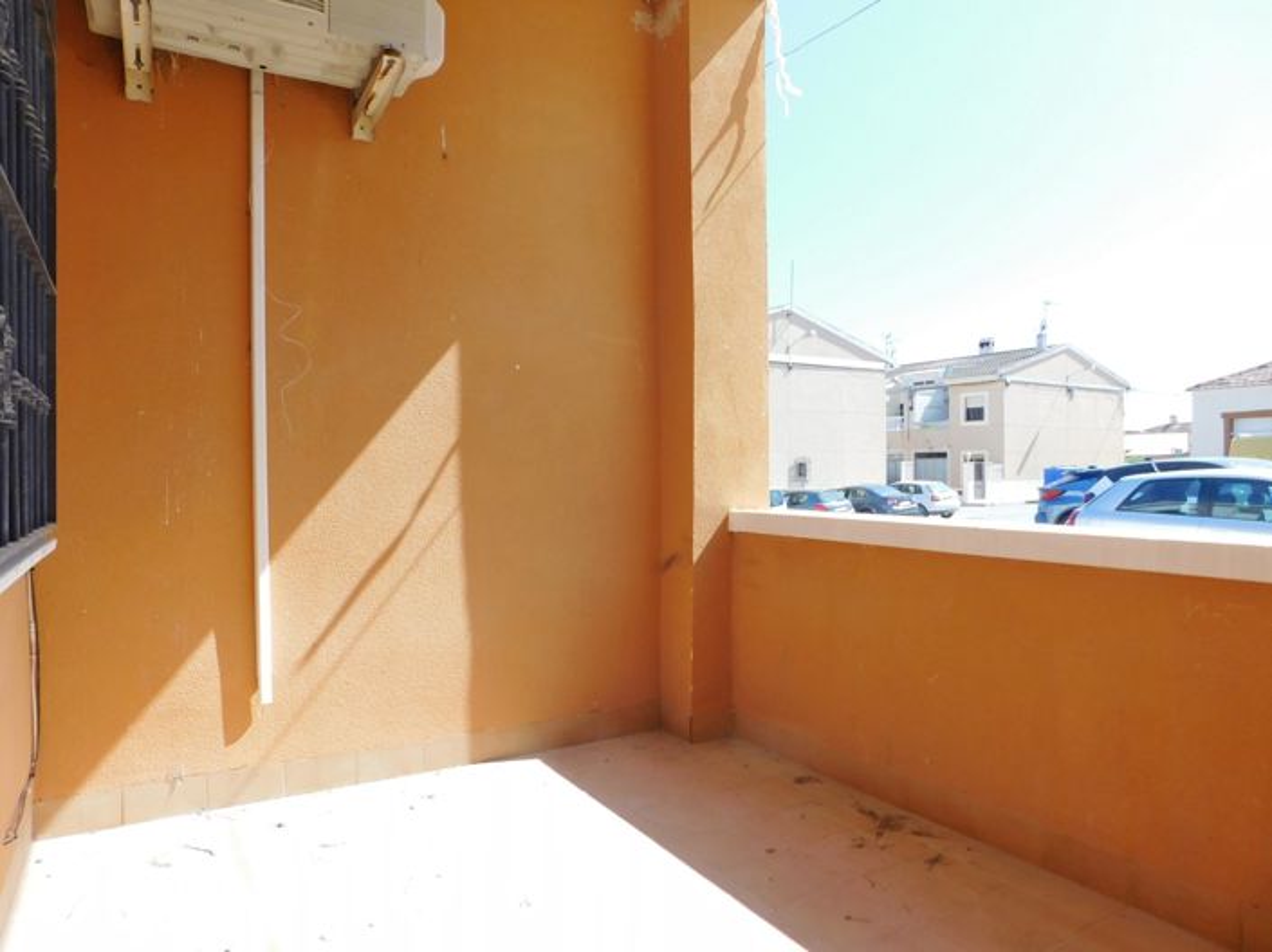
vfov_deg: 58.8
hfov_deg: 74.0
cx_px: 636
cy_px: 476
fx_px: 845
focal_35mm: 23
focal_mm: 4
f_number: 3
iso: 125
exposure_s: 1/800
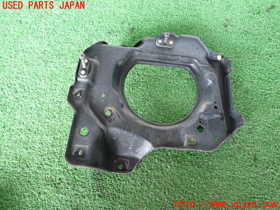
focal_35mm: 25
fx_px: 202
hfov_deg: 69.4
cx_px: 140
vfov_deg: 54.9
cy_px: 105
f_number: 2
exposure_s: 1/30
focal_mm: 4.5
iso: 320
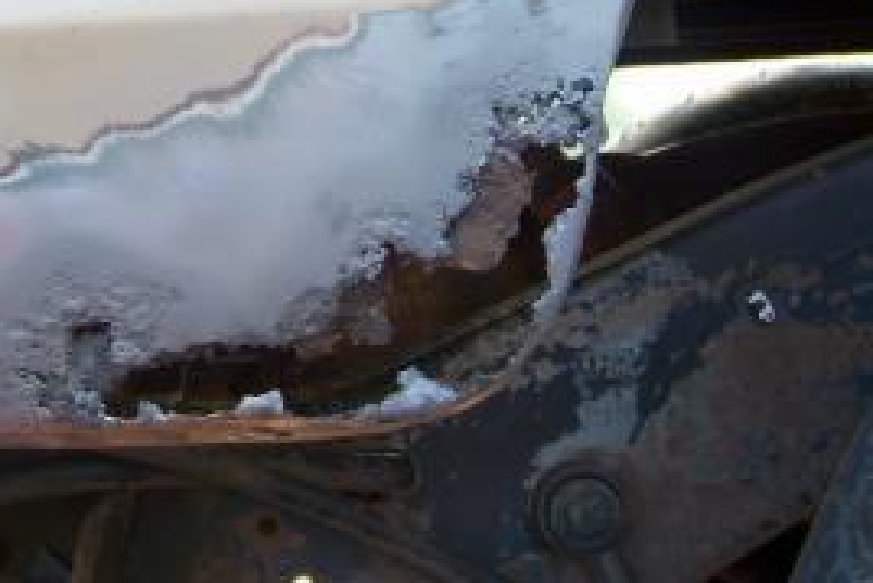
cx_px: 313
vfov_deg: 14.3
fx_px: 2305
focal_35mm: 95
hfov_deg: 21.4
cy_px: 47
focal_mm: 7.6
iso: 86
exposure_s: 1/30
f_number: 2.8
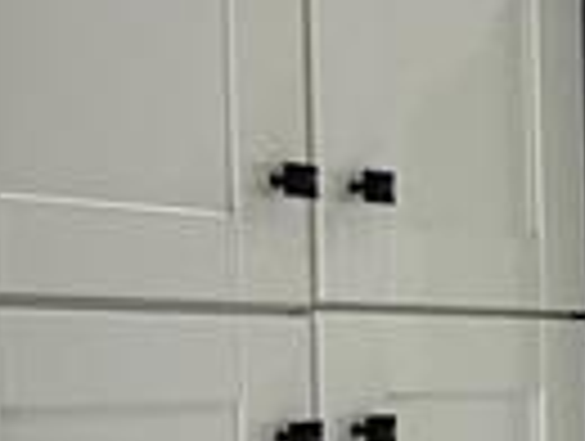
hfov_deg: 12.0
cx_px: 1620
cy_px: 454
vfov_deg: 13.3
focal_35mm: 110
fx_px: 1862
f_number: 2.2
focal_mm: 2.22
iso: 250
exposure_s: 1/120
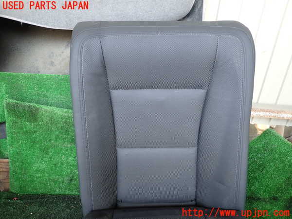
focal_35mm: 25
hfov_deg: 69.4
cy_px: 110
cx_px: 146
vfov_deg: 54.9
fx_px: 211
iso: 160
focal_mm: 4.5
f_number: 2
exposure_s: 1/60
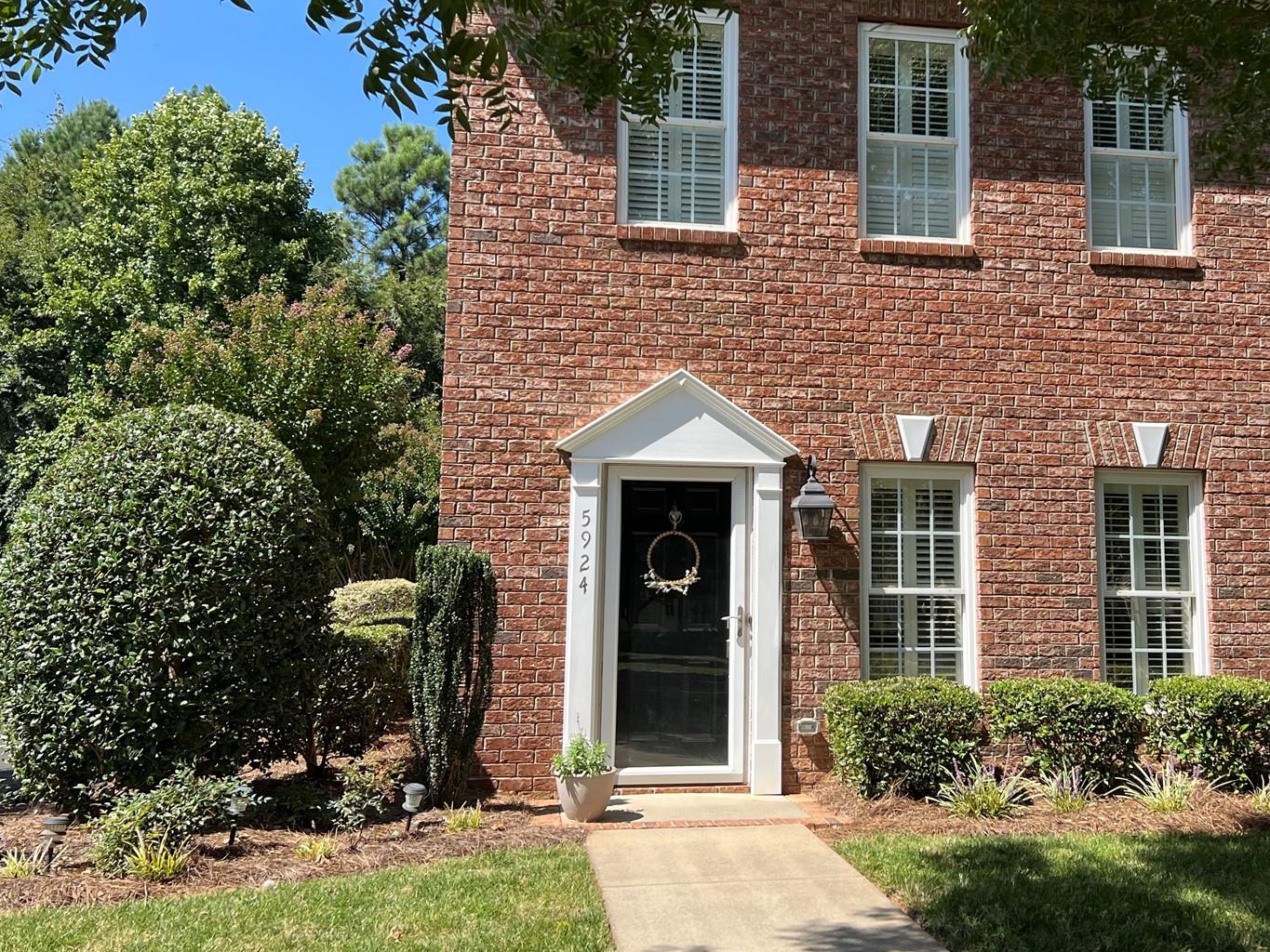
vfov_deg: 36.7
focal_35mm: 39
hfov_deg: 47.4
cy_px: 381
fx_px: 1431
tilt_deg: +7.8
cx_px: 796
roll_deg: -0.4
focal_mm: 5.7
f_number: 1.5
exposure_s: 1/1808
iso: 50
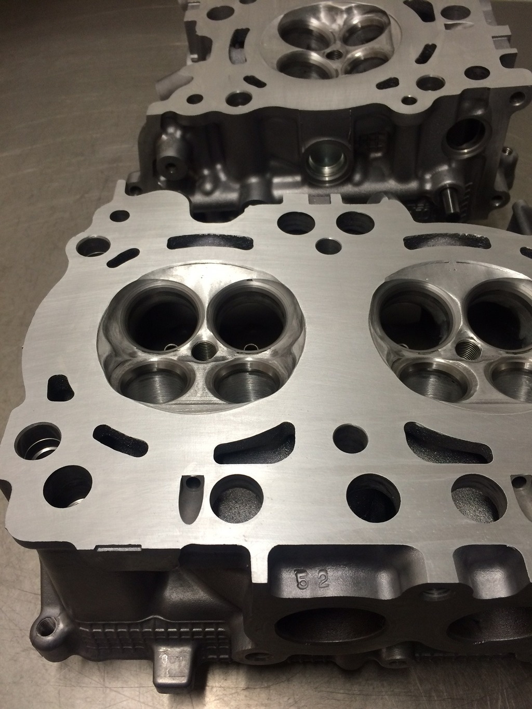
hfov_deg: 48.2
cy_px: 354
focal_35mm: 29
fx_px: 594
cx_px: 266
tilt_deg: -56.0
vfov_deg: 61.7
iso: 50
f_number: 2.2
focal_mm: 4.15
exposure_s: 1/33
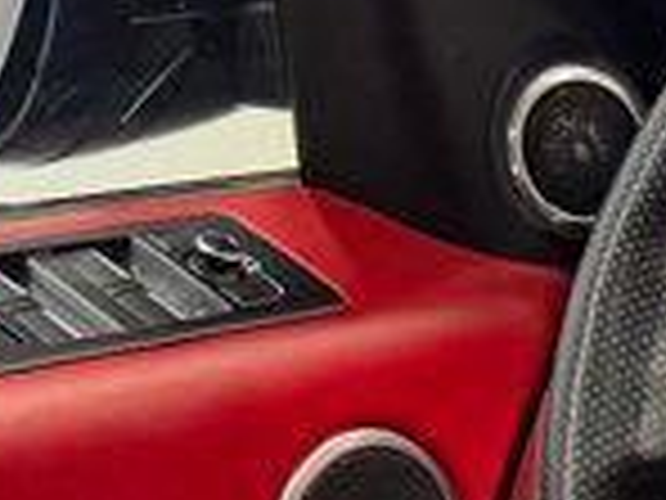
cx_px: 1516
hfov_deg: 10.5
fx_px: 3194
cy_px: 1108
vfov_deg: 8.3
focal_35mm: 166
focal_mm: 6.76
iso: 250
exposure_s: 1/60
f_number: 1.78
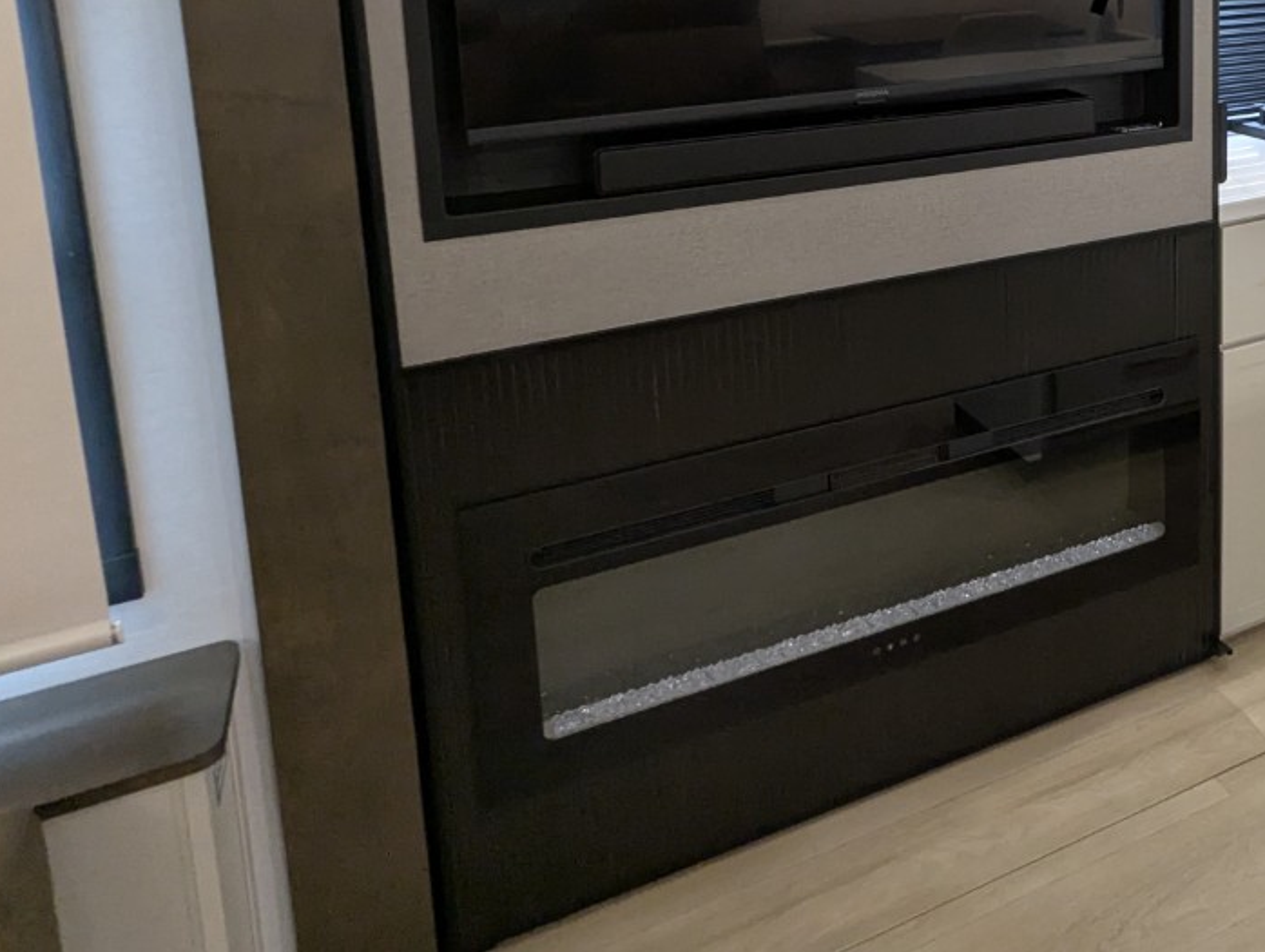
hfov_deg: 51.9
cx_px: 1068
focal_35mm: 32
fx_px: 1171
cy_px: 78
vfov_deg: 40.5
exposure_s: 1/47.4
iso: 188
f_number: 2.2
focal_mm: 2.35
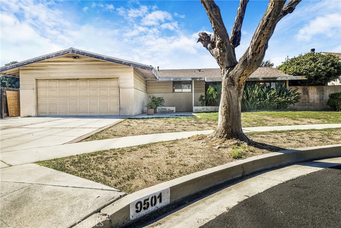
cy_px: 114
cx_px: 170
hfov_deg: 70.4
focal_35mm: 26
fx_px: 242
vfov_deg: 50.4
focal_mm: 17
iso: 100
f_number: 4
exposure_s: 1/500
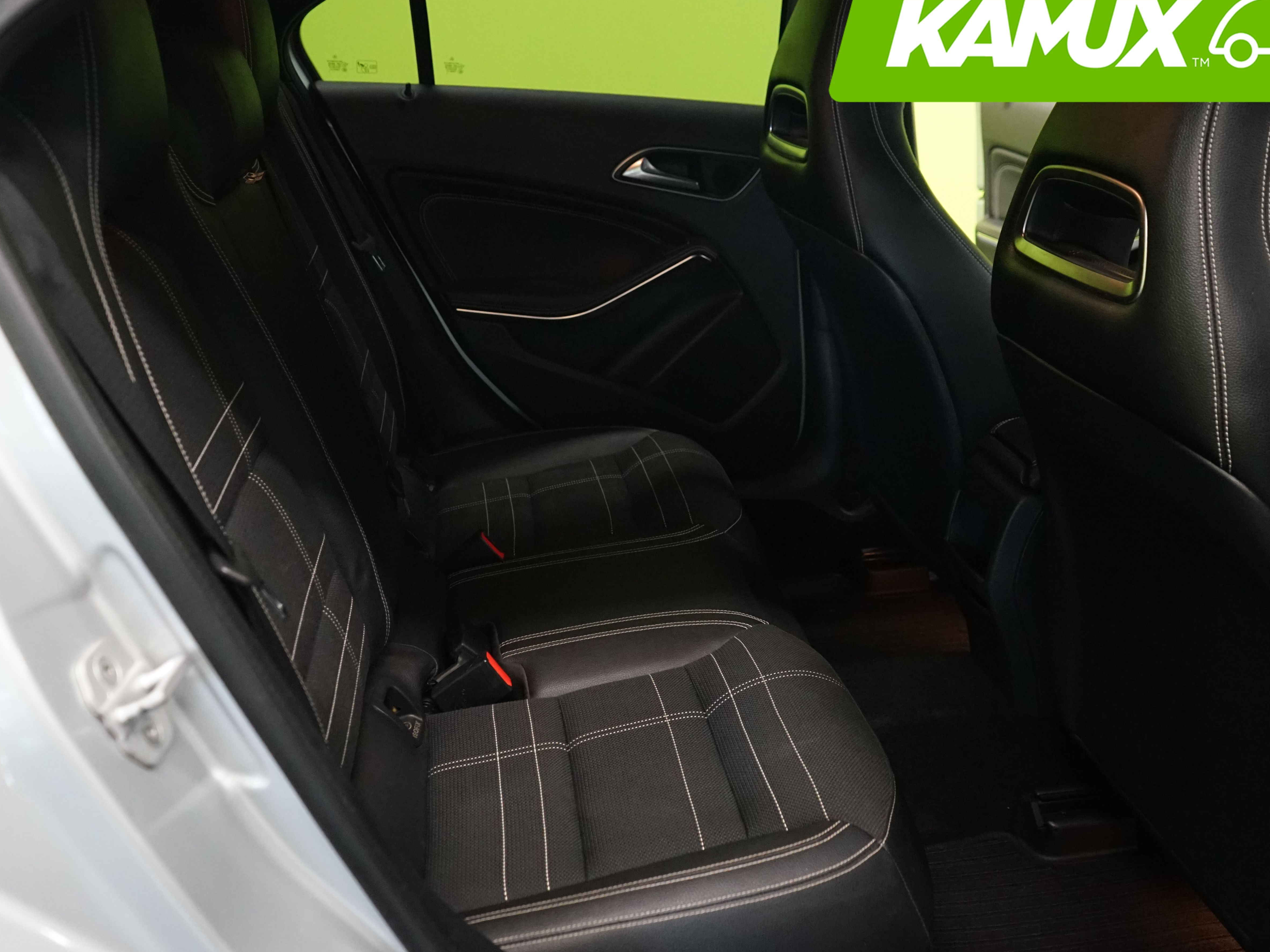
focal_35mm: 34
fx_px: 1247
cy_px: 447
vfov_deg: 41.8
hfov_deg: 54.0
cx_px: 627
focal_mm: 28
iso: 4000
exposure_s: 1/30
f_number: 4.5
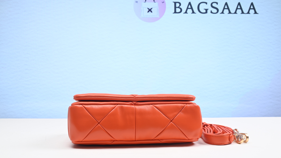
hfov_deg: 50.5
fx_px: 298
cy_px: 77
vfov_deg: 29.7
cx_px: 141
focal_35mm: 40
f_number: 16
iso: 100
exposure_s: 1/2
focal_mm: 38
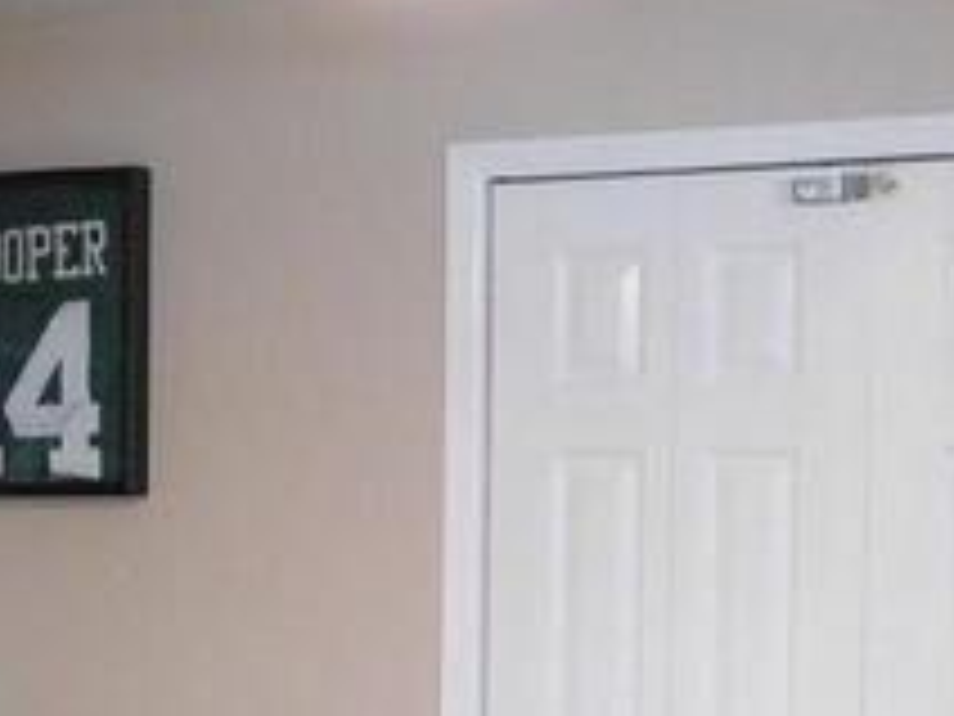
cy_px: 734
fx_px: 3197
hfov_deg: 16.5
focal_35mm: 116
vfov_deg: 12.6
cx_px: -76
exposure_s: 1/20
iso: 400
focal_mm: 4.1
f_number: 3
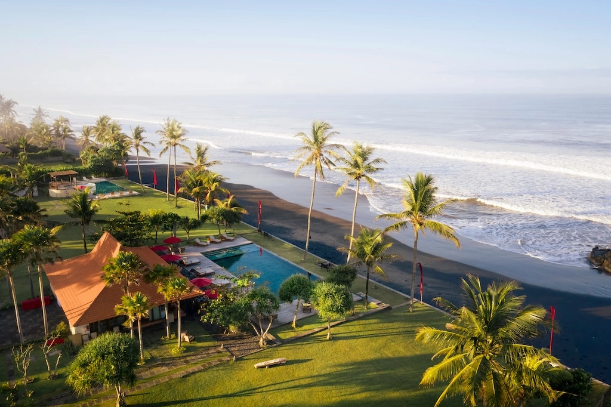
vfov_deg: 46.4
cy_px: 204
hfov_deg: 65.5
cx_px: 306
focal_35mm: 28
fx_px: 475
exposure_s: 1/160
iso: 400
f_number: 9
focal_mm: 10.26
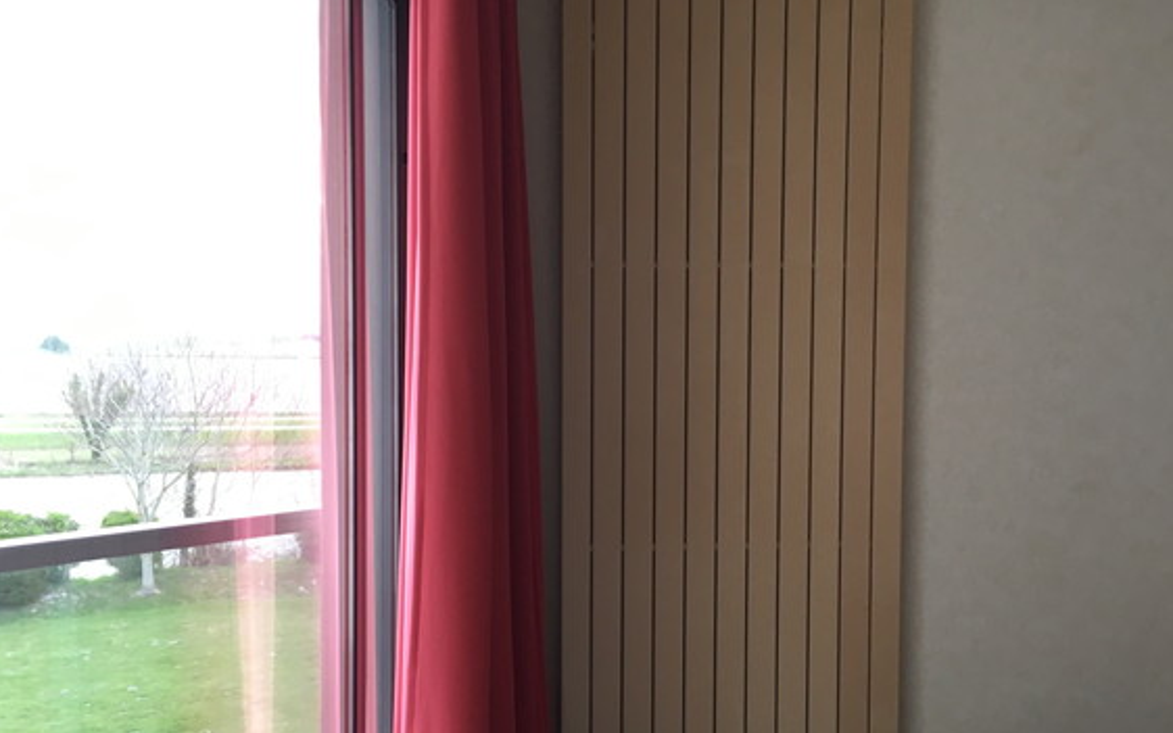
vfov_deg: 36.2
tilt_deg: -4.3
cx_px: 628
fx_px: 1119
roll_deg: +0.0
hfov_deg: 55.3
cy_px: 401
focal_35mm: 35
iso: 80
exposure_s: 1/33
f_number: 2.2
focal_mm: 4.15
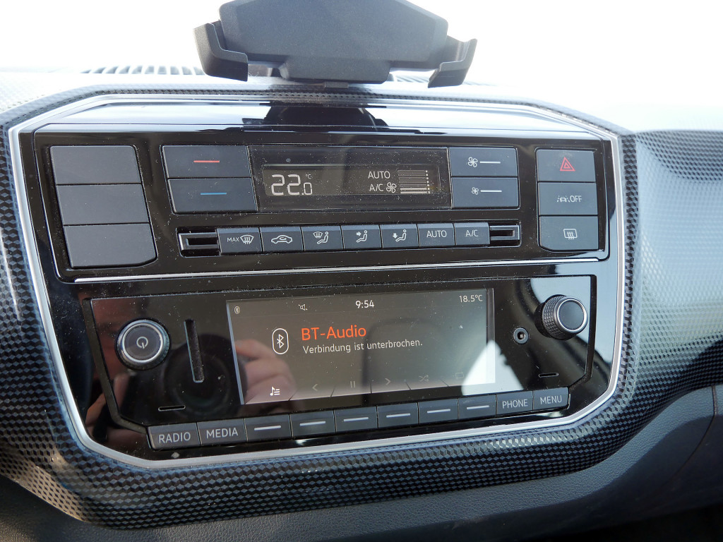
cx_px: 362
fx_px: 710
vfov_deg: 41.8
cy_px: 271
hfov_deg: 54.0
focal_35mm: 34
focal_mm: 17
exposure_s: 1/60
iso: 250
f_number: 3.8
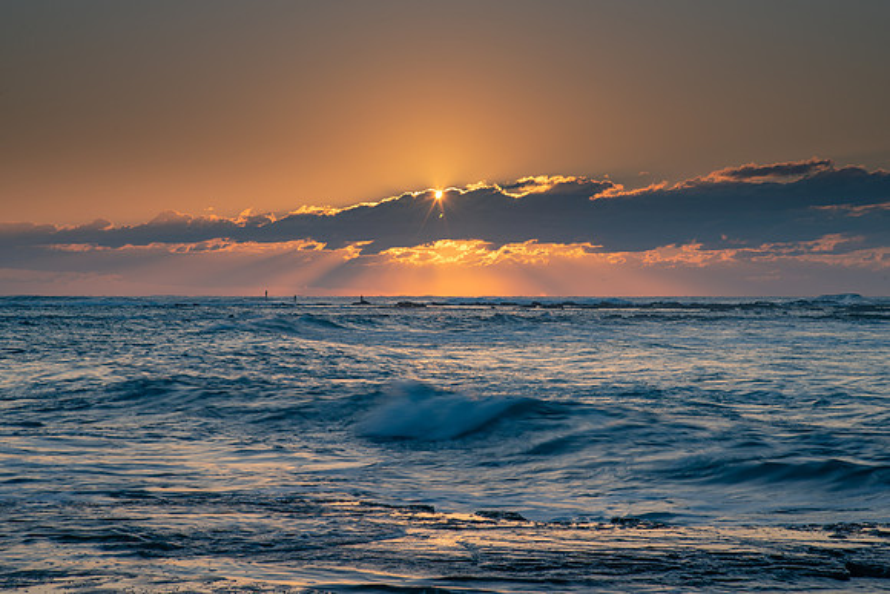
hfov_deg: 19.7
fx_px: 2559
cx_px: 460
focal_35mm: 103
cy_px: 287
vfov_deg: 13.2
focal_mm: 98
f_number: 13
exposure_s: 1/13
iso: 31
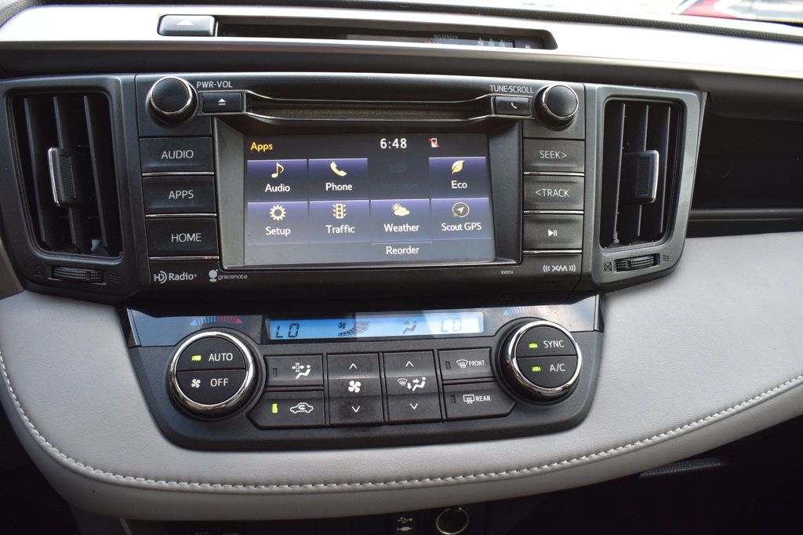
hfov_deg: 61.9
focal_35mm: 30
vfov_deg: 43.6
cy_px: 268
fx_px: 669
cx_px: 402
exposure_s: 1/30
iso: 400
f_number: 7.1
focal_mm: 20
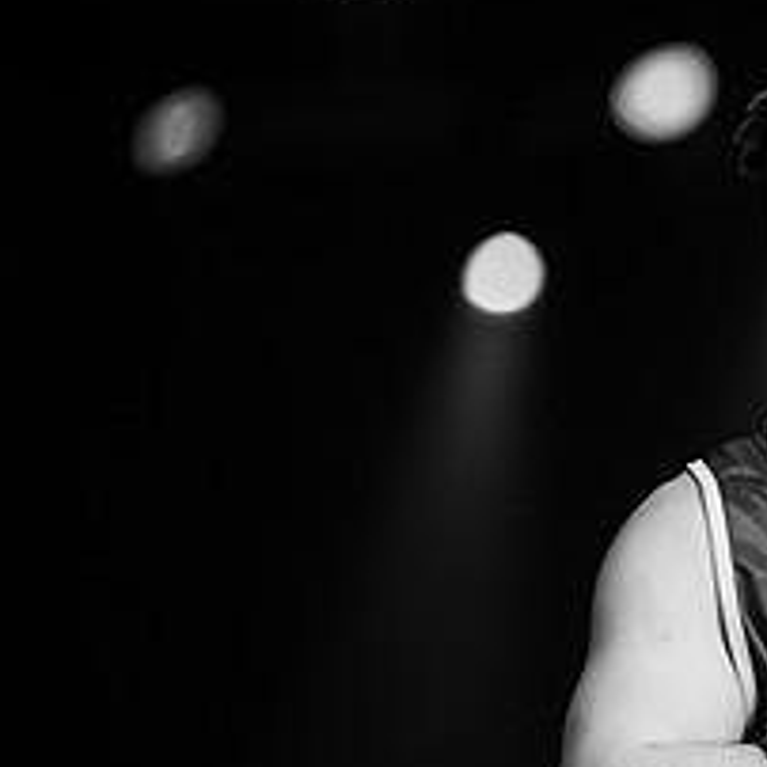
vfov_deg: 4.8
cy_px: 647
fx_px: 9200
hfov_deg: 4.7
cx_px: 1090
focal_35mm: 367
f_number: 2.5
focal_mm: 150
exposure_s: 1/1000
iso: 3200
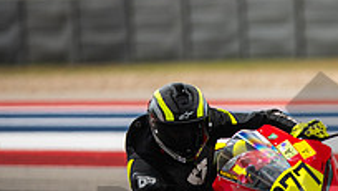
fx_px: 7999
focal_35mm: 892
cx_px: 446
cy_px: 233
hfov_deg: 2.4
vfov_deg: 1.4
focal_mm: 200
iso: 320
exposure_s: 1/4000
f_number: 2
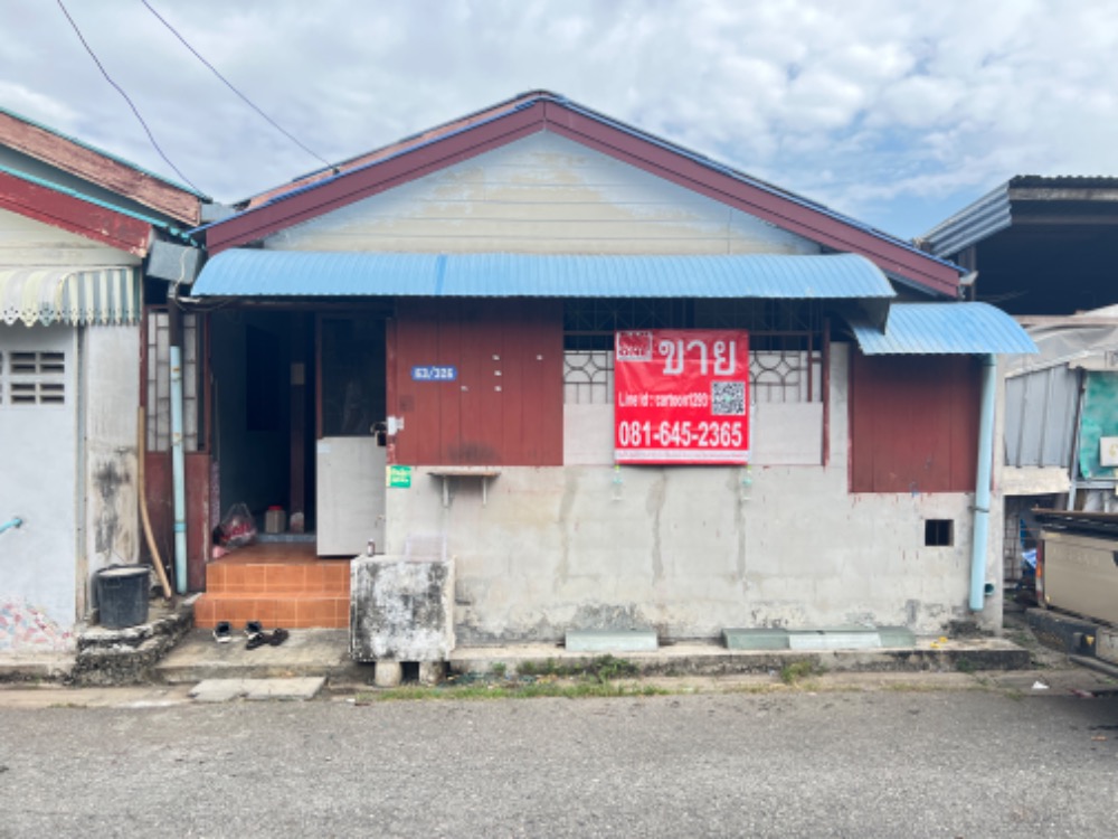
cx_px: 559
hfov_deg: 67.3
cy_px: 420
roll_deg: +0.1
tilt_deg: +0.1
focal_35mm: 26
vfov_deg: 53.1
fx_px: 840
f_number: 1.5
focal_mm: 5.7
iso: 50
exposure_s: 1/1124
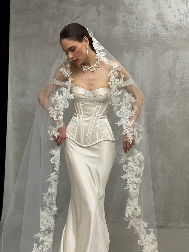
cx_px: 94
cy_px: 126
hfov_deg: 30.3
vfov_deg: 39.7
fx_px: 349
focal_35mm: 48
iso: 100
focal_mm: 6.76
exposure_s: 1/64
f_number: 1.78
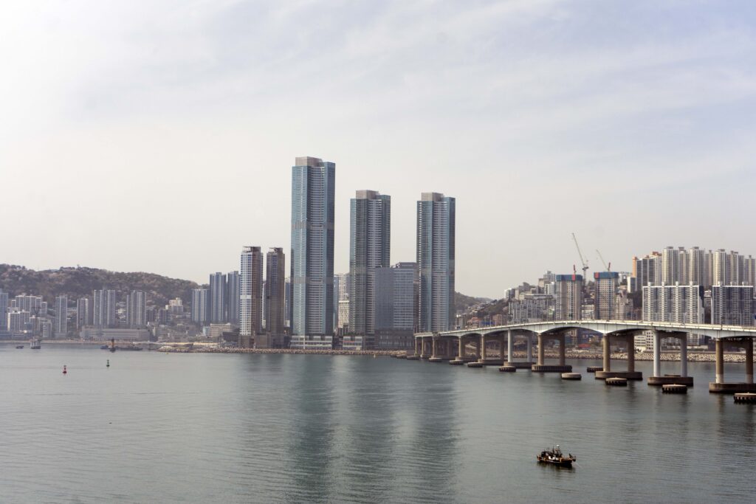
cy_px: 252
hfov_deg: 31.9
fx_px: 1323
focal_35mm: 63
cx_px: 378
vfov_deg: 21.6
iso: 80
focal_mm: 63
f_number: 5.6
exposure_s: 1/2000
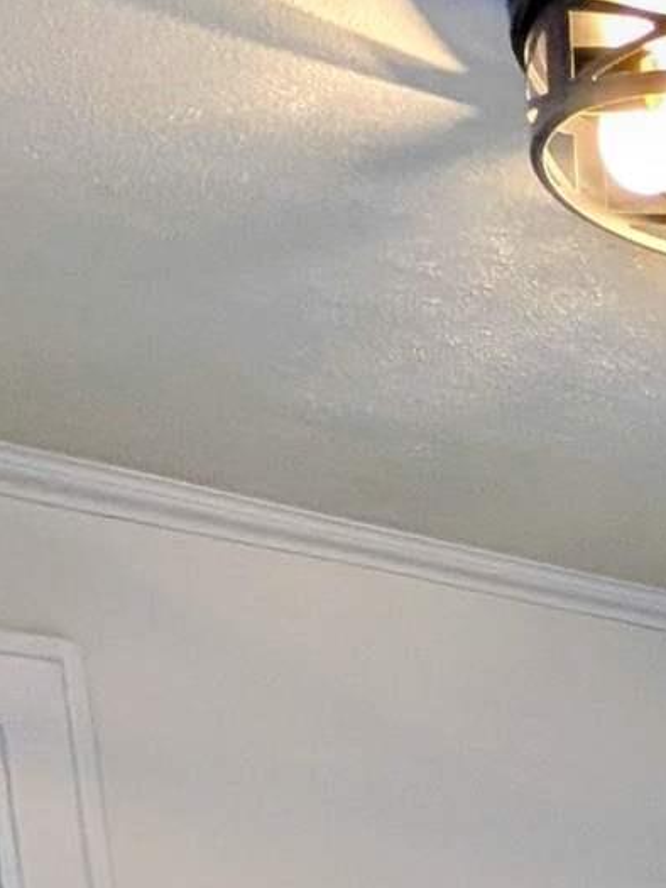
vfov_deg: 19.9
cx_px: 1231
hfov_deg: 17.0
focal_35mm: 70
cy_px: 1620
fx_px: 1795
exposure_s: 1/120
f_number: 1.7
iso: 98
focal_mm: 2.02
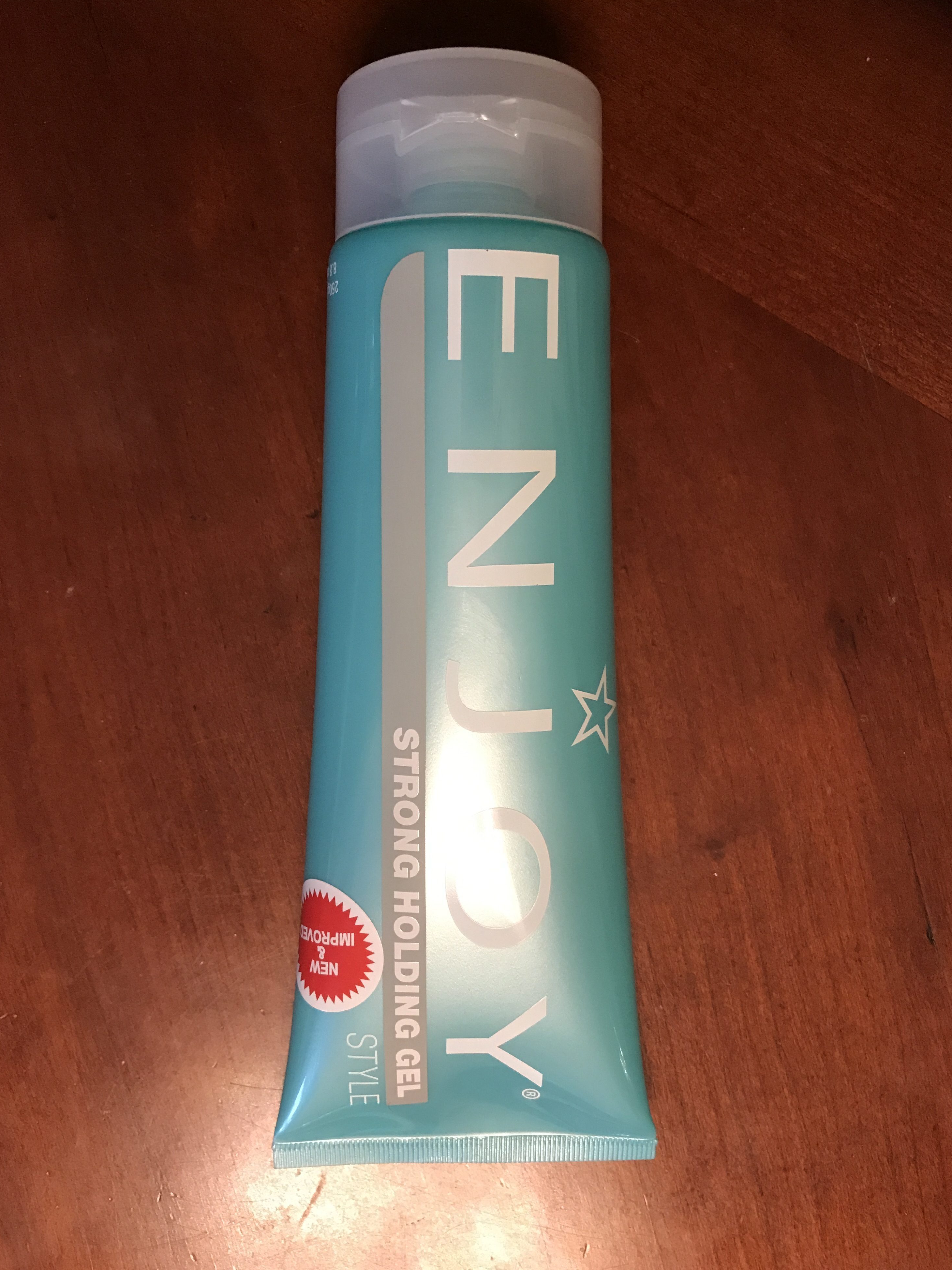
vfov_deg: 61.7
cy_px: 649
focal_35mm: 29
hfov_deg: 48.2
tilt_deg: -86.4
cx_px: 481
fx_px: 1063
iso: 80
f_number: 1.8
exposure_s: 1/15
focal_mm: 3.99
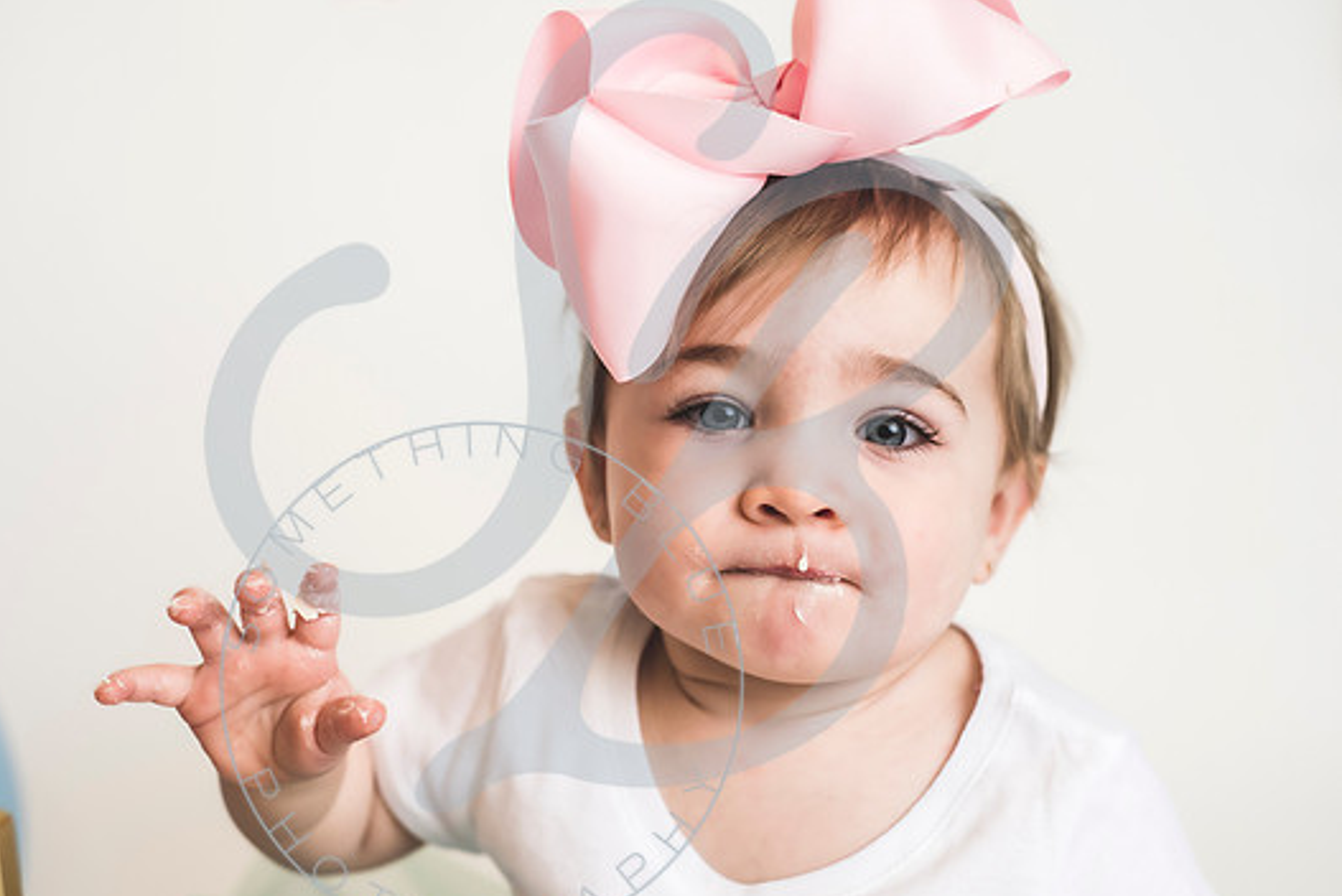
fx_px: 2051
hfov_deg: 36.2
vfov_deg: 24.6
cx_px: 609
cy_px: 470
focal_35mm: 55
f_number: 2.8
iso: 200
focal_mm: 50
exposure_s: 1/160
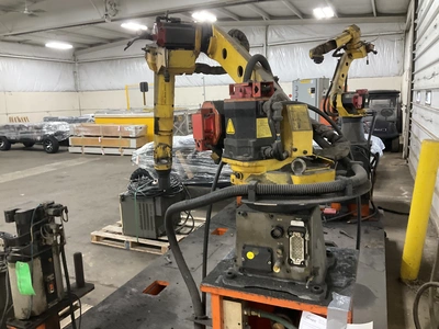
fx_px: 368
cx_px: 220
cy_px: 164
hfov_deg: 61.7
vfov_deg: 48.2
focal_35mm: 29
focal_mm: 3
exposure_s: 1/40
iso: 200
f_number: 1.8
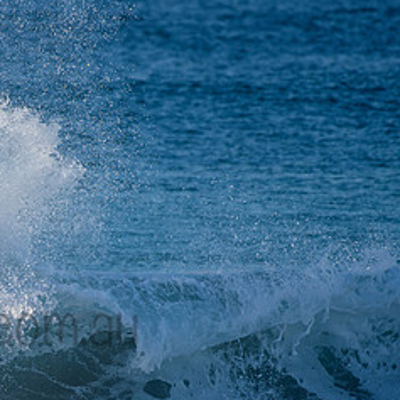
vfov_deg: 1.6
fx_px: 14681
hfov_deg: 1.6
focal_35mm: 1123
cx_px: -39
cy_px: 291
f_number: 5.6
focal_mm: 500
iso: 360
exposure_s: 1/2000
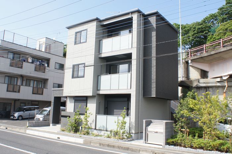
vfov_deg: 32.6
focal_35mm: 41
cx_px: 116
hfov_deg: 47.5
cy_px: 77
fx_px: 264
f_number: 6.3
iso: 200
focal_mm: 16
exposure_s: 1/320
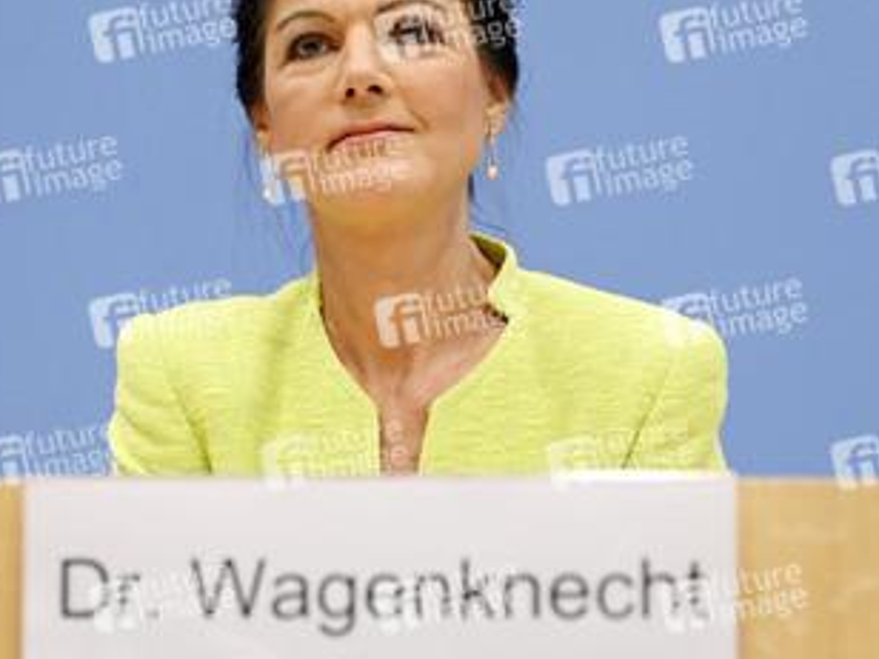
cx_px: 372
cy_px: 242
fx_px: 3250
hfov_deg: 15.4
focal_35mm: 128
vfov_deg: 11.6
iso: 5000
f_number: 5.6
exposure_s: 1/640
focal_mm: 91
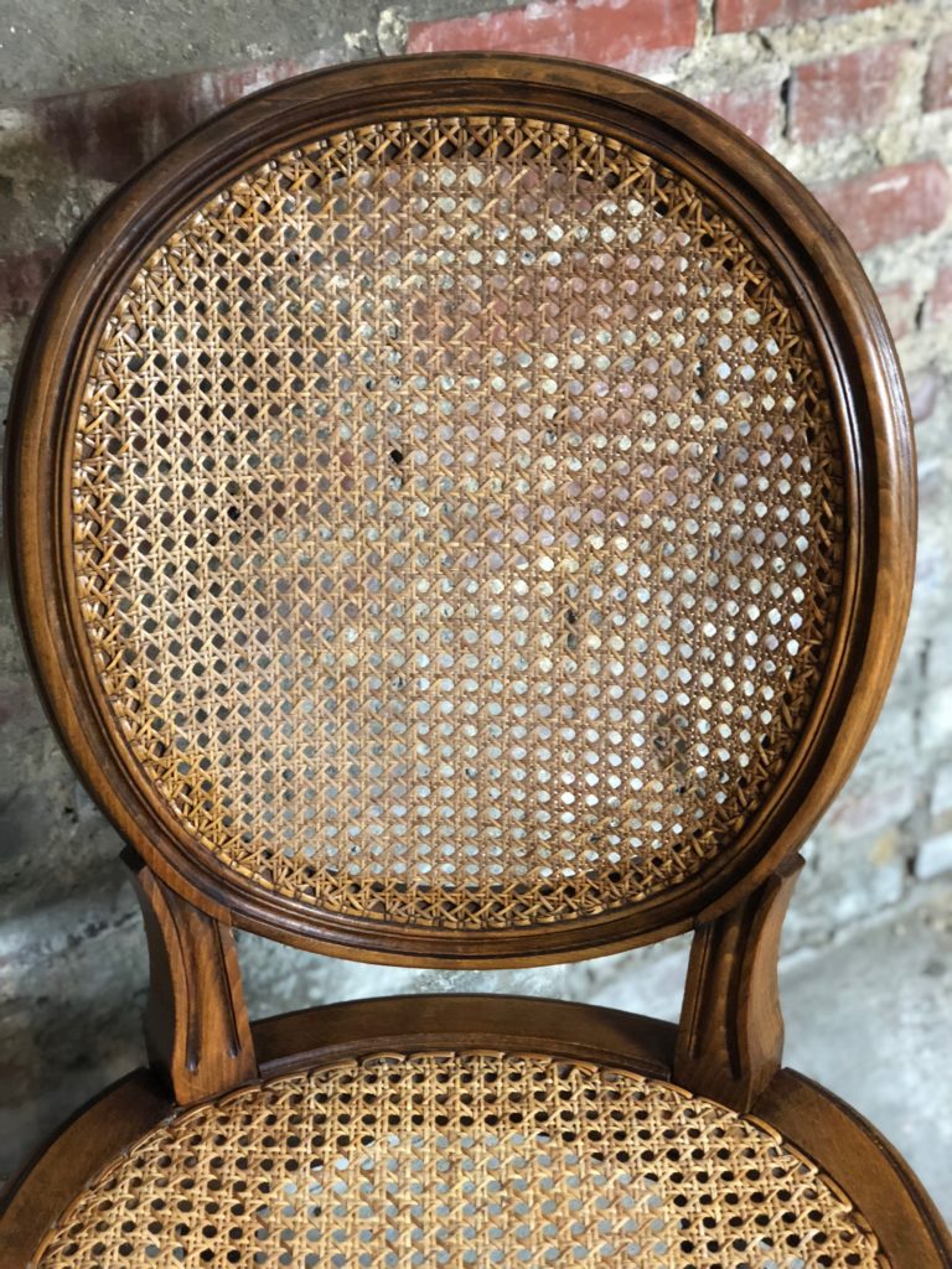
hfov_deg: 28.0
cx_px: 476
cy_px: 634
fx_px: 1907
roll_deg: +0.8
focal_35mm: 52
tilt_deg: -32.3
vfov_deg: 36.8
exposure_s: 1/11
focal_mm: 6
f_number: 2.4
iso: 160
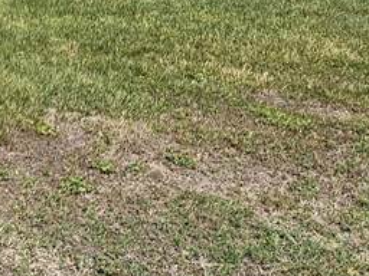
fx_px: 693
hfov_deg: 20.9
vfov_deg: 21.4
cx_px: -287
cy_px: -30
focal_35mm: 65
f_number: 2.2
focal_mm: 2.2
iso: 50
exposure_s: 1/2593
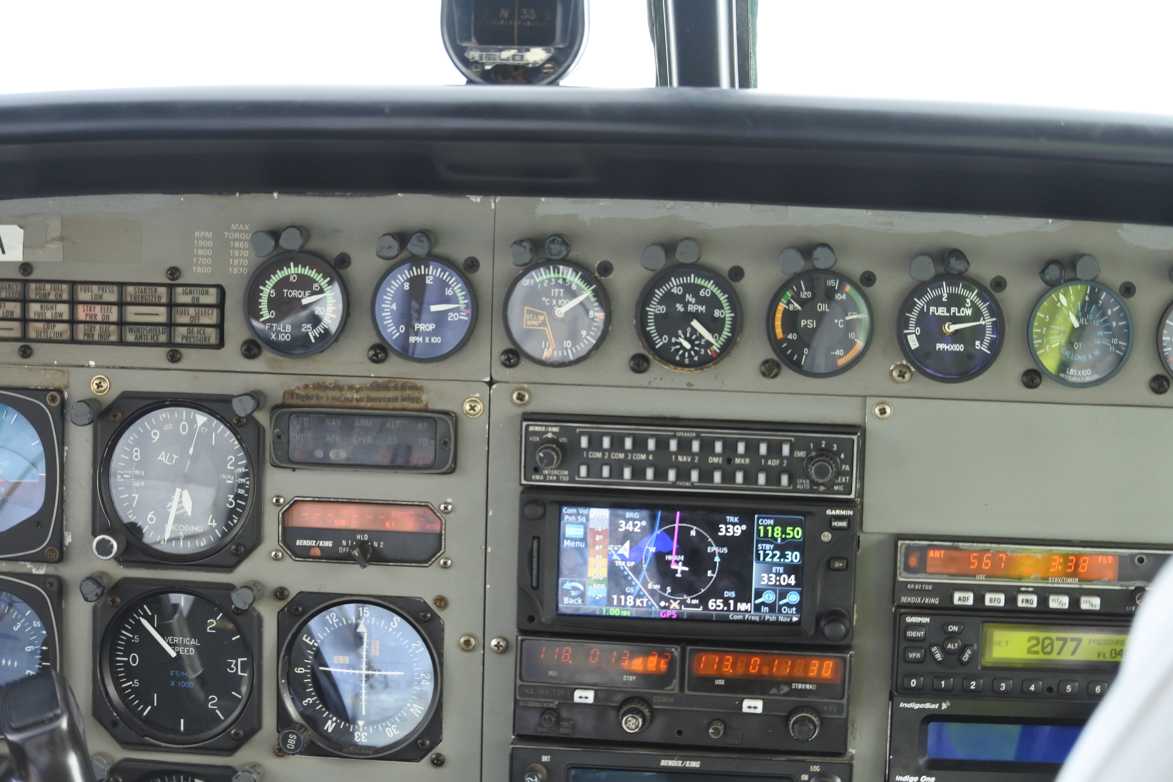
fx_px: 2639
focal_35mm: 81
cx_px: 586
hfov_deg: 25.1
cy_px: 391
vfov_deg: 16.9
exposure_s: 1/125
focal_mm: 30
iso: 400
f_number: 3.8
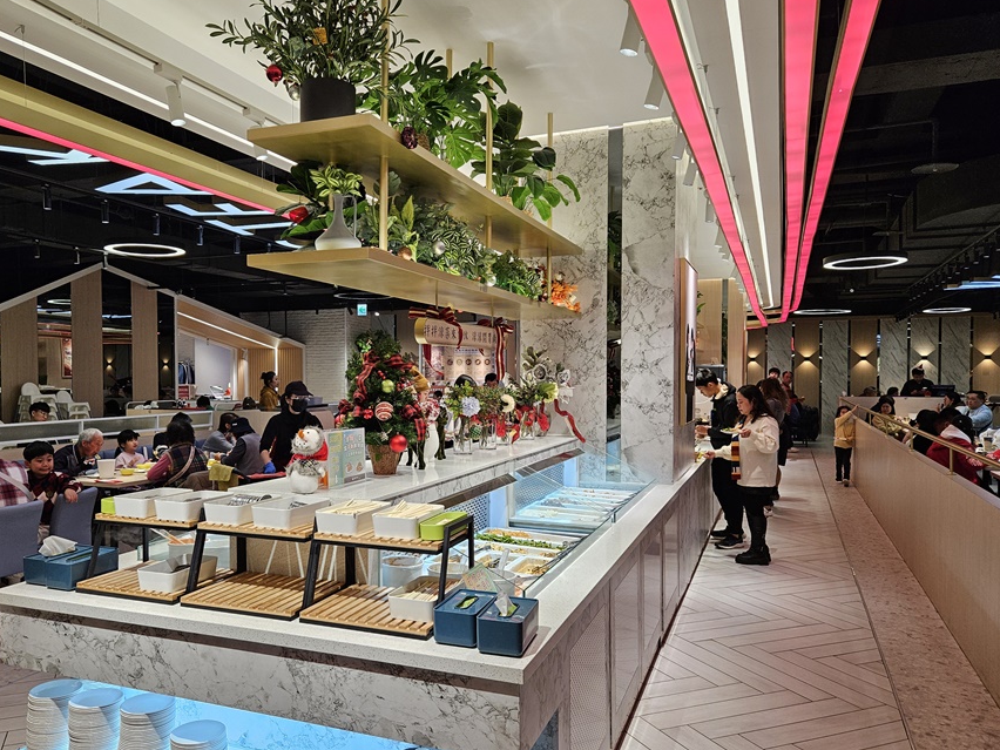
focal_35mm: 27
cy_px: 385
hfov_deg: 65.2
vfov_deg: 51.3
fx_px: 780
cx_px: 451
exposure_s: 1/120
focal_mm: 5.4
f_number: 1.8
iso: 80
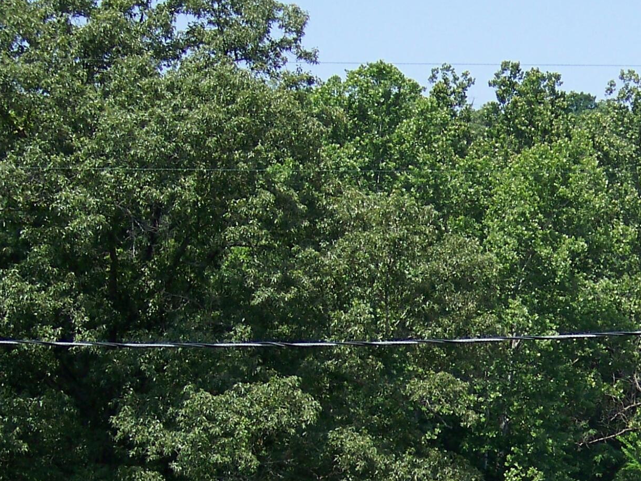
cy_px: 553
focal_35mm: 191
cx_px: 706
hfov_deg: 10.2
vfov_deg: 7.7
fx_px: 3537
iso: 64
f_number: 3.2
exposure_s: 1/500
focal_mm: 13.2
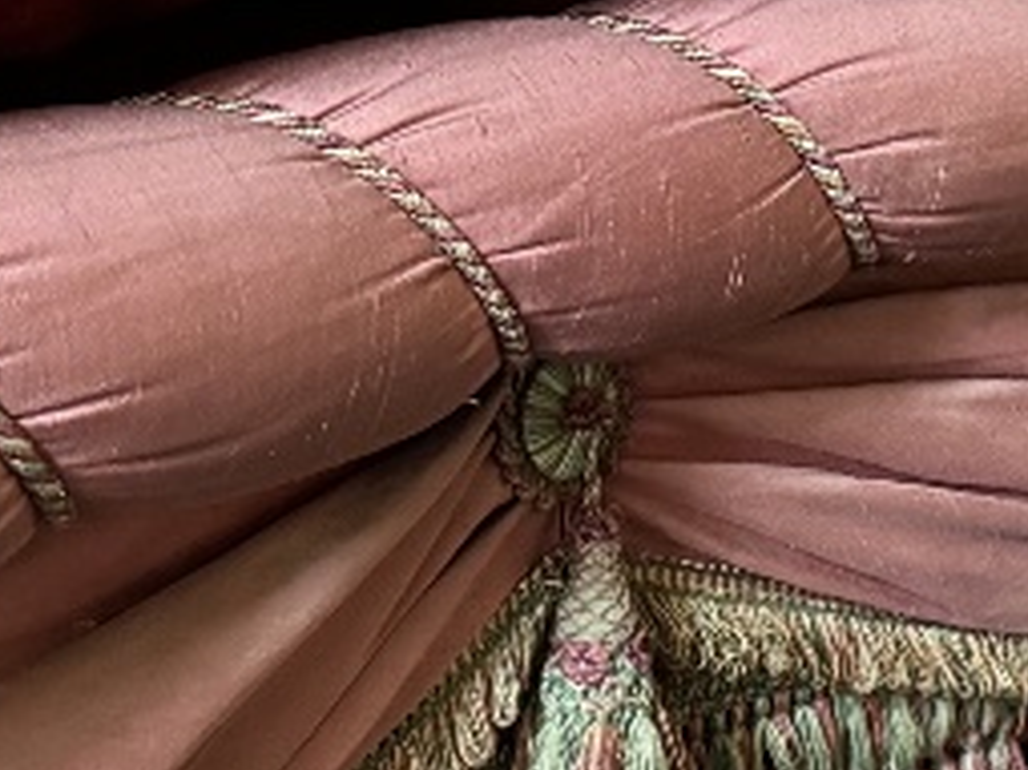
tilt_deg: -18.5
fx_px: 3354
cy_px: 351
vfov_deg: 13.1
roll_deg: -3.2
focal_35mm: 113
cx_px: 875
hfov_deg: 17.2
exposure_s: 1/40
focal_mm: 6.76
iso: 1000
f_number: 1.78
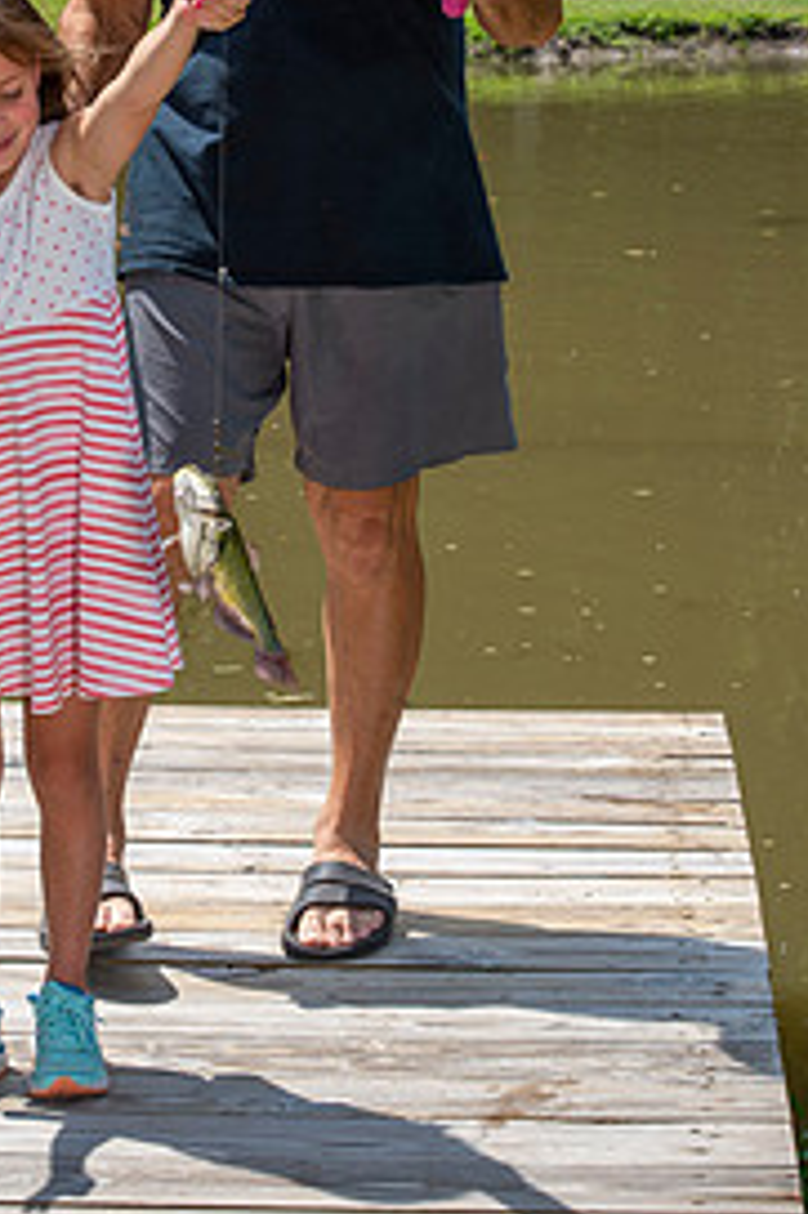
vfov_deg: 16.5
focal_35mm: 124
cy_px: 379
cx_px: 239
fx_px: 4180
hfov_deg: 11.0
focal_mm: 75
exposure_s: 1/250
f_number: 13
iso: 400
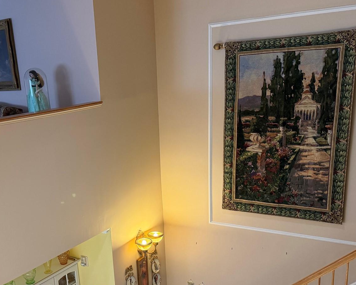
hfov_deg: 42.9
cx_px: 106
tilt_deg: -19.4
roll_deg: +5.3
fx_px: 443
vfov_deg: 34.8
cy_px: 220
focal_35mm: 42
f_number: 1.78
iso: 320
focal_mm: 6.76
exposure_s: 1/120
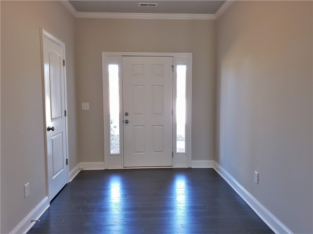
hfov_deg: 67.3
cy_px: 117
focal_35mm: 26
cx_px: 156
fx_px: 235
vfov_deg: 53.0
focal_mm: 4.3
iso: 250
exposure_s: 1/60
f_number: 2.4
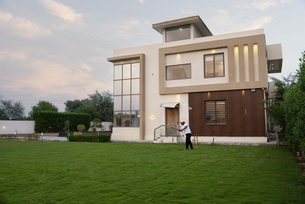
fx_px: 263
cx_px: 152
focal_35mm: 31
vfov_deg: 42.3
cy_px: 102
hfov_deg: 60.3
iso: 320
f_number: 6.3
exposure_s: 1/100
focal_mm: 31
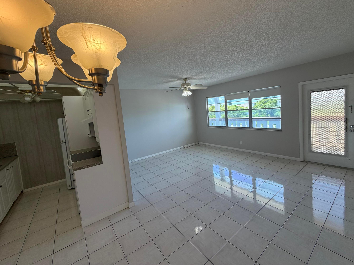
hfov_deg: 98.1
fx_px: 153
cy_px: 124
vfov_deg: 81.6
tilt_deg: -4.7
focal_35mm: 15
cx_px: 183
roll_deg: +4.7
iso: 64
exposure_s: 1/120
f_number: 2.2
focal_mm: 2.22
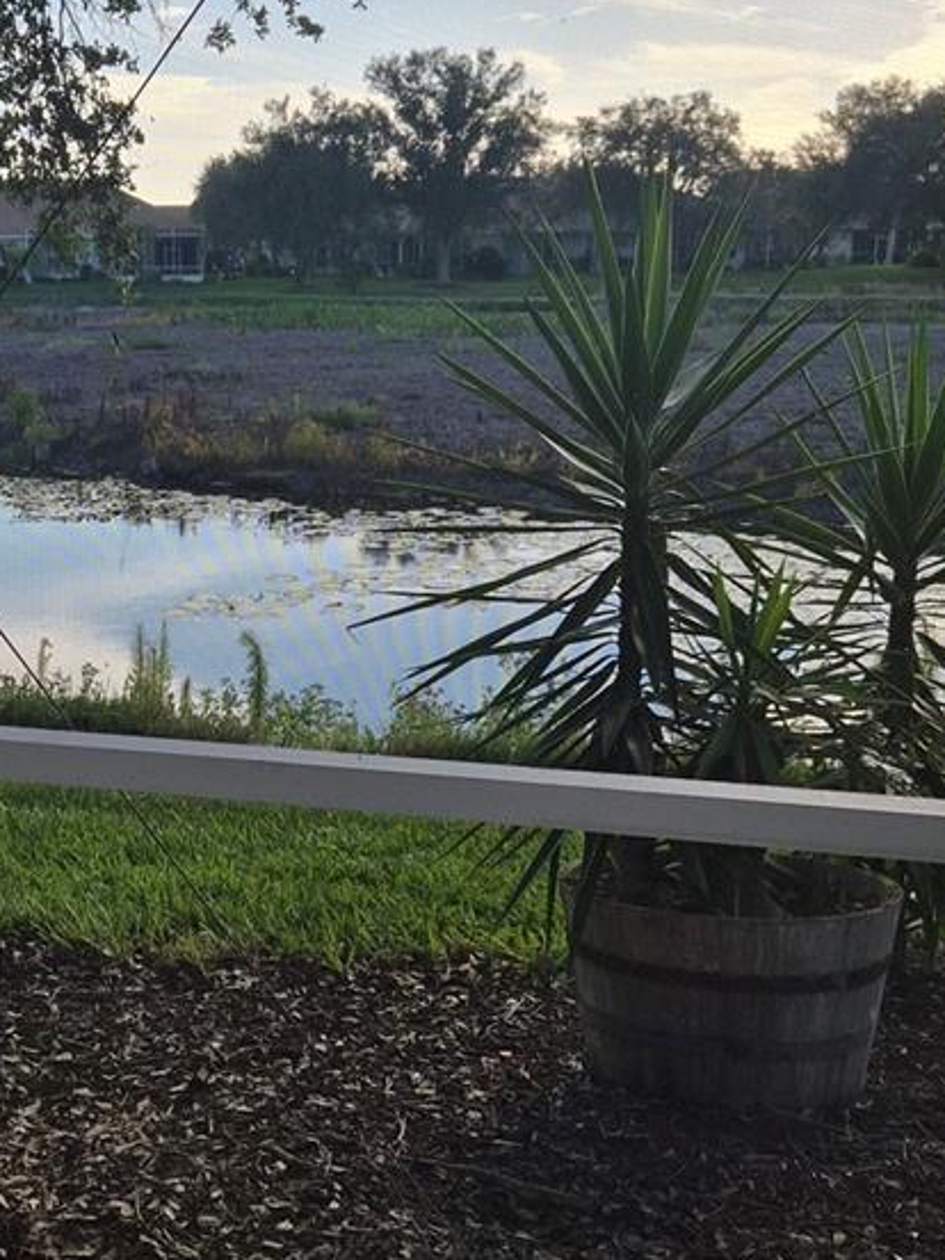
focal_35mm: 50
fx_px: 1820
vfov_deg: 38.2
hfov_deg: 28.4
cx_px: 178
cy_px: 664
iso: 80
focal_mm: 5.4
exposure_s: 1/3072
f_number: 1.8
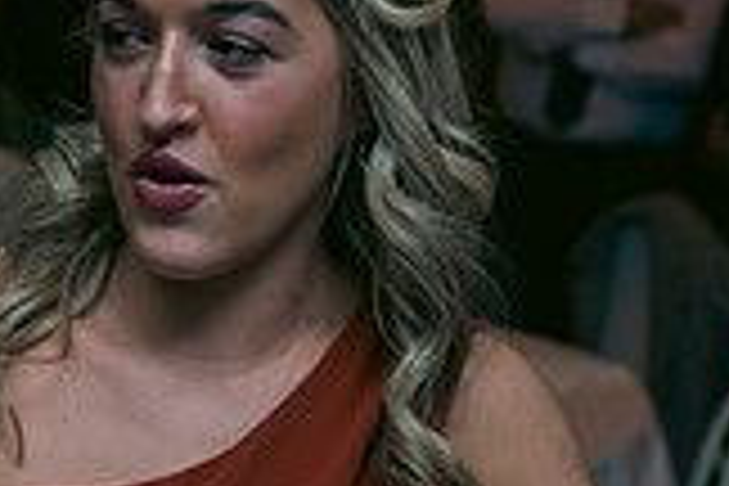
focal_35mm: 150
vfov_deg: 9.1
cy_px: 250
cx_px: 68
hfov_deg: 13.6
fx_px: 3037
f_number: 3.5
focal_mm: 42
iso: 800
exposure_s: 1/160
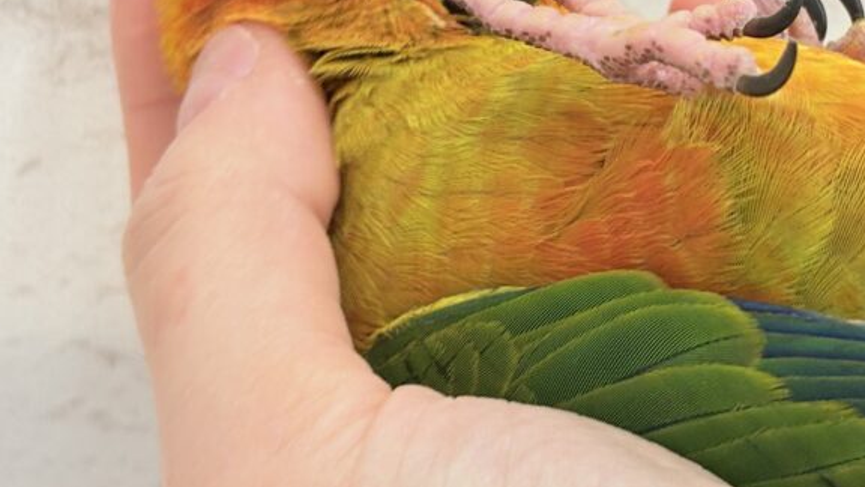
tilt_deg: -11.1
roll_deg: -6.4
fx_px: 2706
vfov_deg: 10.2
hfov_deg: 17.9
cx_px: 757
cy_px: -29
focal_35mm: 118
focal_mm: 5.96
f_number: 1.6
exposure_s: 1/50
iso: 40
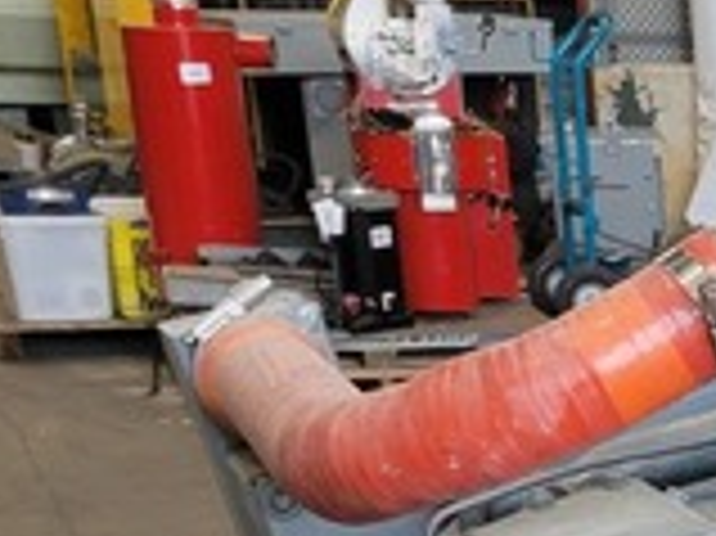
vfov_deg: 10.4
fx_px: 2708
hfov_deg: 13.2
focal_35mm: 131
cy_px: 1095
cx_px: 1387
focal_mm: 5.4
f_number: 1.8
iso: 125
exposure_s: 1/120
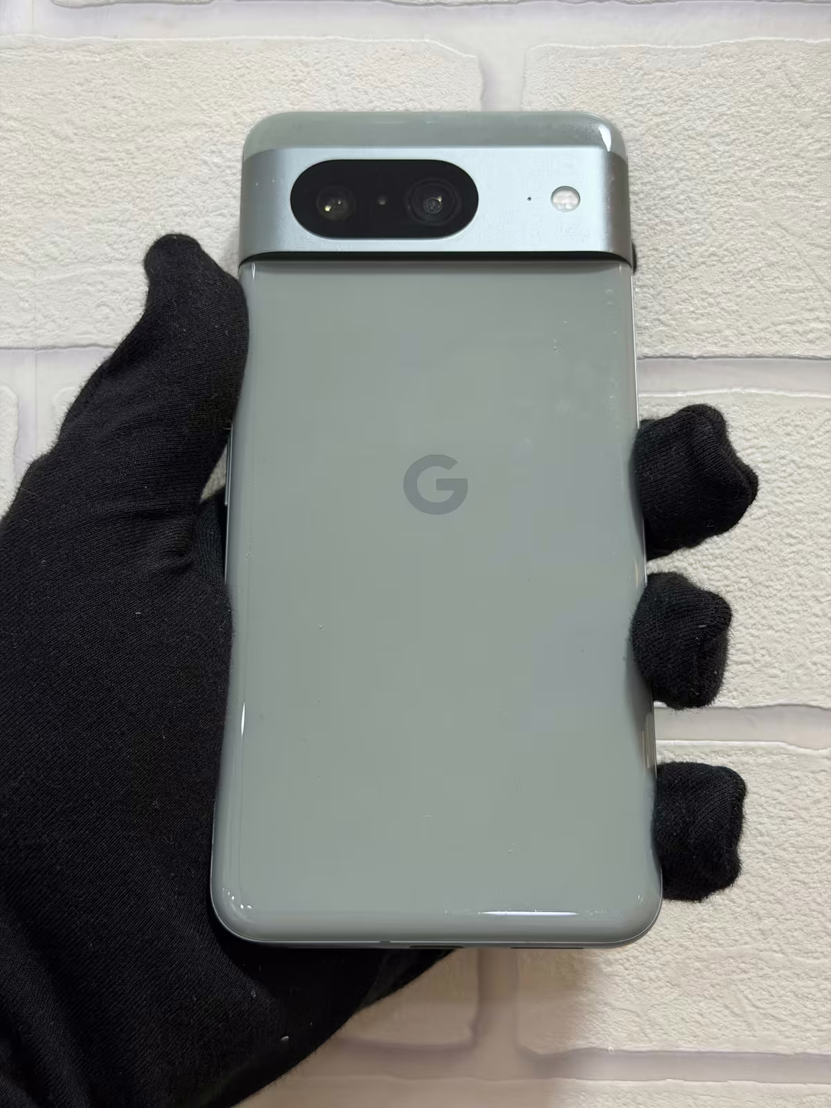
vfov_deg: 39.7
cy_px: 554
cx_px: 416
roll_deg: -0.6
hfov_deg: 30.3
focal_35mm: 48
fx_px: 1536
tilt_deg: -1.3
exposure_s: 1/50
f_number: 1.78
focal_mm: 6.76
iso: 80
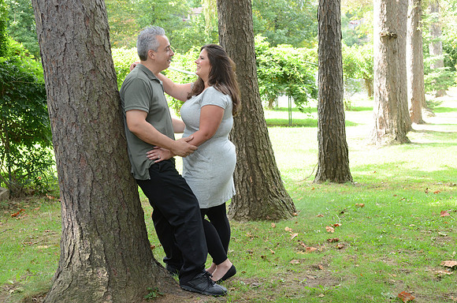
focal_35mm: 46
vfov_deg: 28.8
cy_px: 152
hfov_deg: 42.4
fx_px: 589
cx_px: 228
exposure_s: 1/200
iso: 500
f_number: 4.5
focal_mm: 31
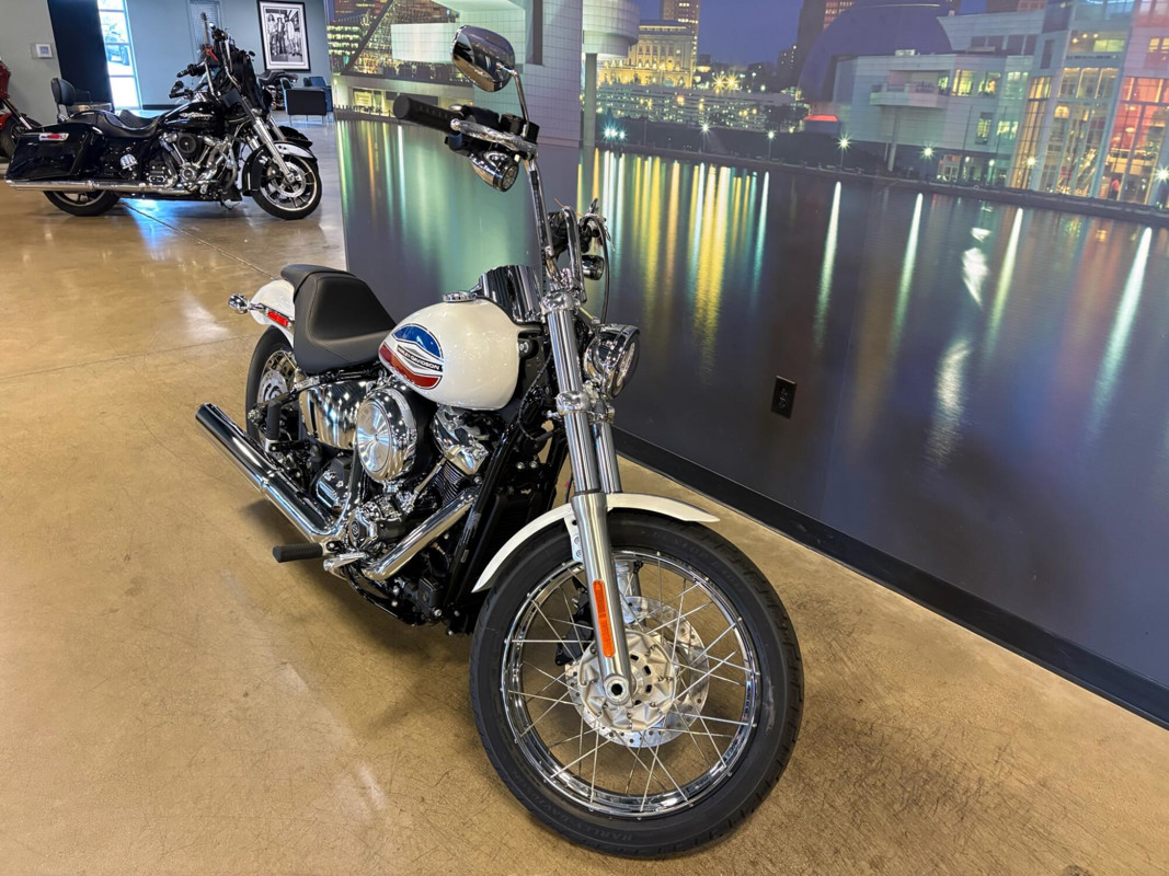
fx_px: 878
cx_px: 584
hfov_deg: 67.3
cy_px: 438
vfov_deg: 53.1
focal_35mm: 26
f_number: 1.6
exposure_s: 1/60
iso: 250
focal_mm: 5.96
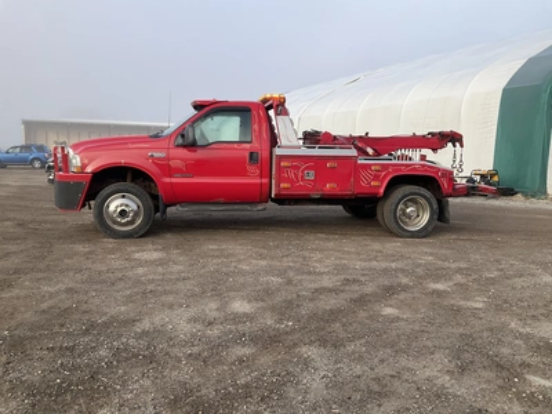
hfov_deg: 61.7
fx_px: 462
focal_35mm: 29
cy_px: 207
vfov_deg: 48.2
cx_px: 276
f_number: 1.8
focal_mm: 3
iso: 25
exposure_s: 1/674
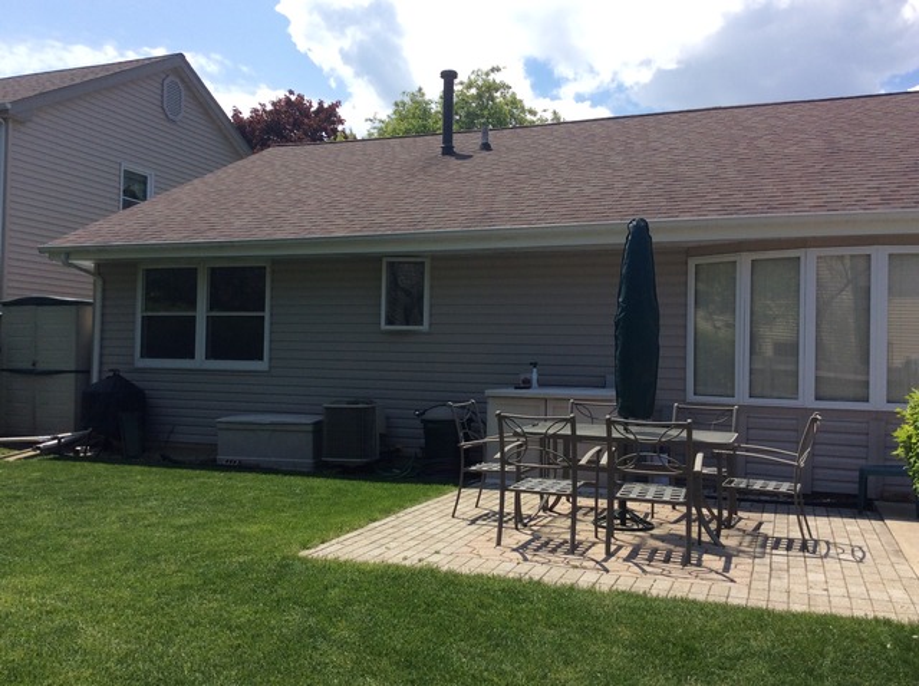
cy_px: 343
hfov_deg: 56.9
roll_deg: -0.4
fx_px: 848
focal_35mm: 32
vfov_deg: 44.1
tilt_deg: +1.0
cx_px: 460
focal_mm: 3.3
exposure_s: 1/1506
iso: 32
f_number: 2.4
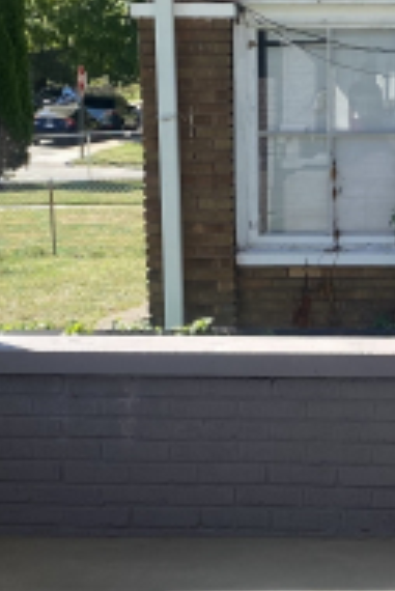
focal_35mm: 95
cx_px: 365
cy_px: 289
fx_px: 1561
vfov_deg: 21.4
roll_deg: -0.2
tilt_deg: -8.7
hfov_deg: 14.3
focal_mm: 4.25
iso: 32
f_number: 1.8
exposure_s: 1/898
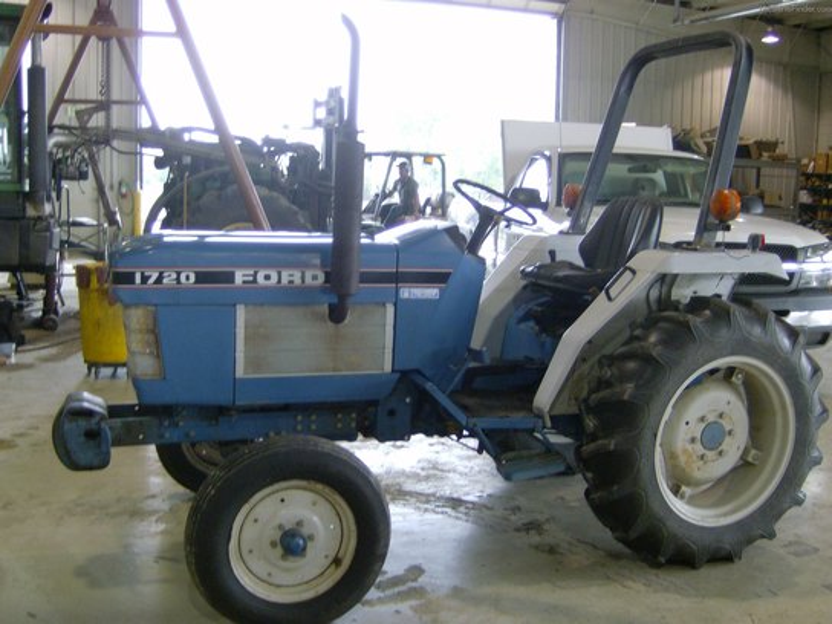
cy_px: 312
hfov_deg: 51.4
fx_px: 865
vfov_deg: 39.7
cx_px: 416
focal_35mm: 36
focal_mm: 6
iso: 175
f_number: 2.8
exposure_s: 1/64
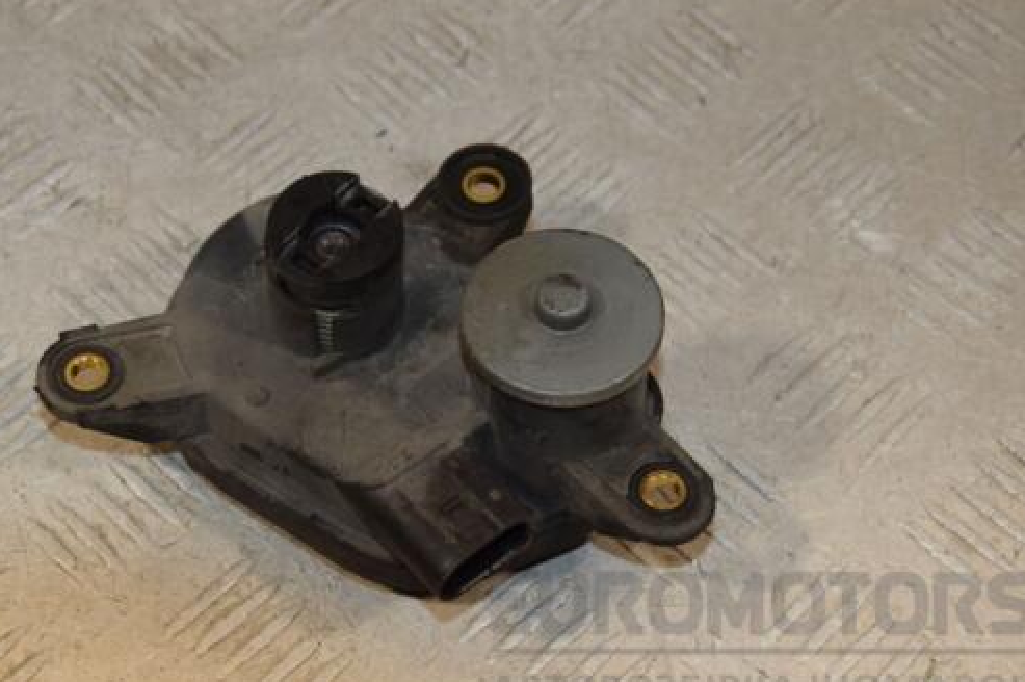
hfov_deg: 21.5
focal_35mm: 95
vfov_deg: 14.4
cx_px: 451
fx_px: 2703
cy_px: 326
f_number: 8
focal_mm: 52
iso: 800
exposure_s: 1/200
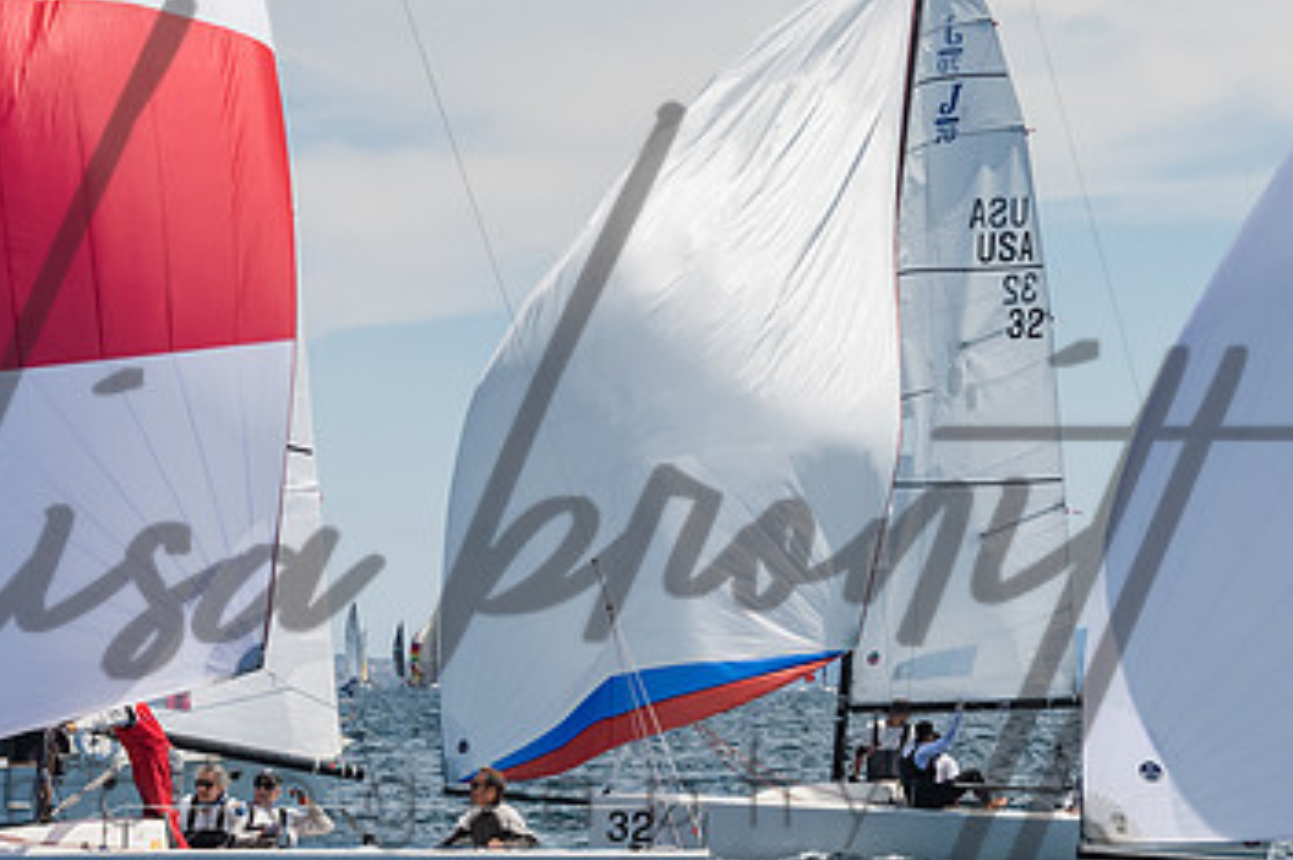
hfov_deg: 11.9
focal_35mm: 173
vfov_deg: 7.9
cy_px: 518
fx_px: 6208
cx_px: 720
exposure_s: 1/1000
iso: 640
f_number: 14
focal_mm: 70
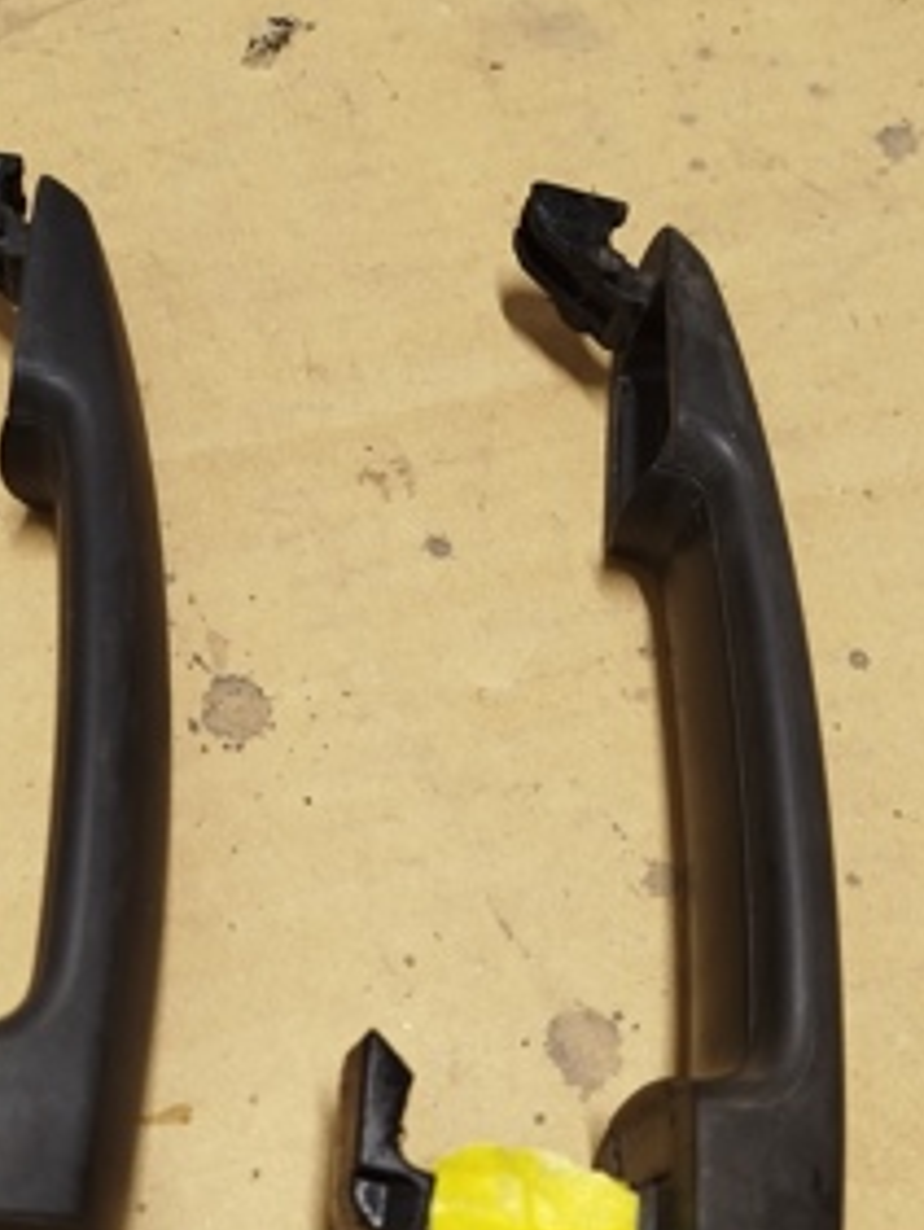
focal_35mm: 41
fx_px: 1458
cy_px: 753
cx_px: 346
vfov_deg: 45.4
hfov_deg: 35.0
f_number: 1.7
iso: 500
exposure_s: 1/33
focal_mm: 5.31
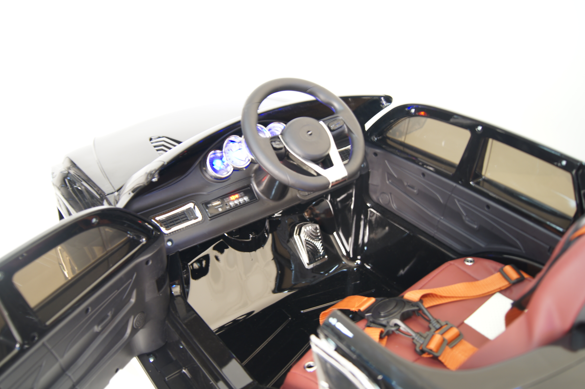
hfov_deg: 62.0
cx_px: 292
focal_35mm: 30
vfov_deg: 43.5
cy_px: 194
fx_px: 487
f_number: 4
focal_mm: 20
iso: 100
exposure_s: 1/2
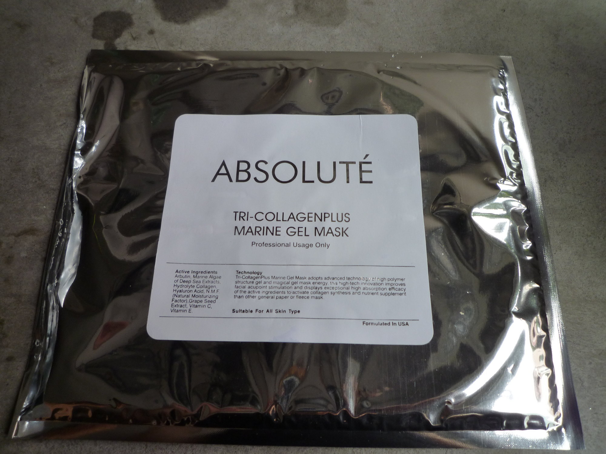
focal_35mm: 25
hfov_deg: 69.4
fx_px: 438
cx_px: 303
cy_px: 227
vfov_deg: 54.9
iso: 125
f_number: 2.8
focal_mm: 4.4
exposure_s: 1/160
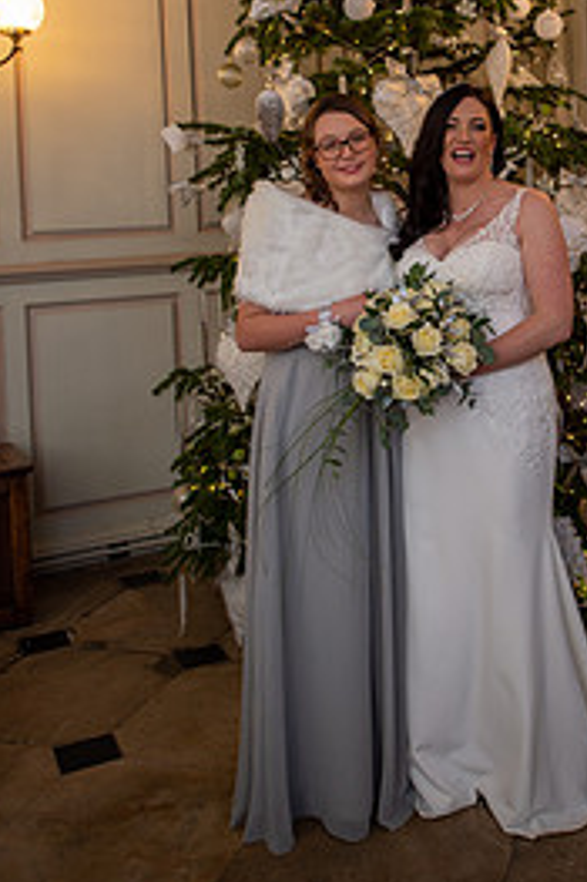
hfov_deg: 32.1
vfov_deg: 46.0
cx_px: 431
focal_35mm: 41
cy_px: 238
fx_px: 1004
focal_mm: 24
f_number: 3.5
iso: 500
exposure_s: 1/80
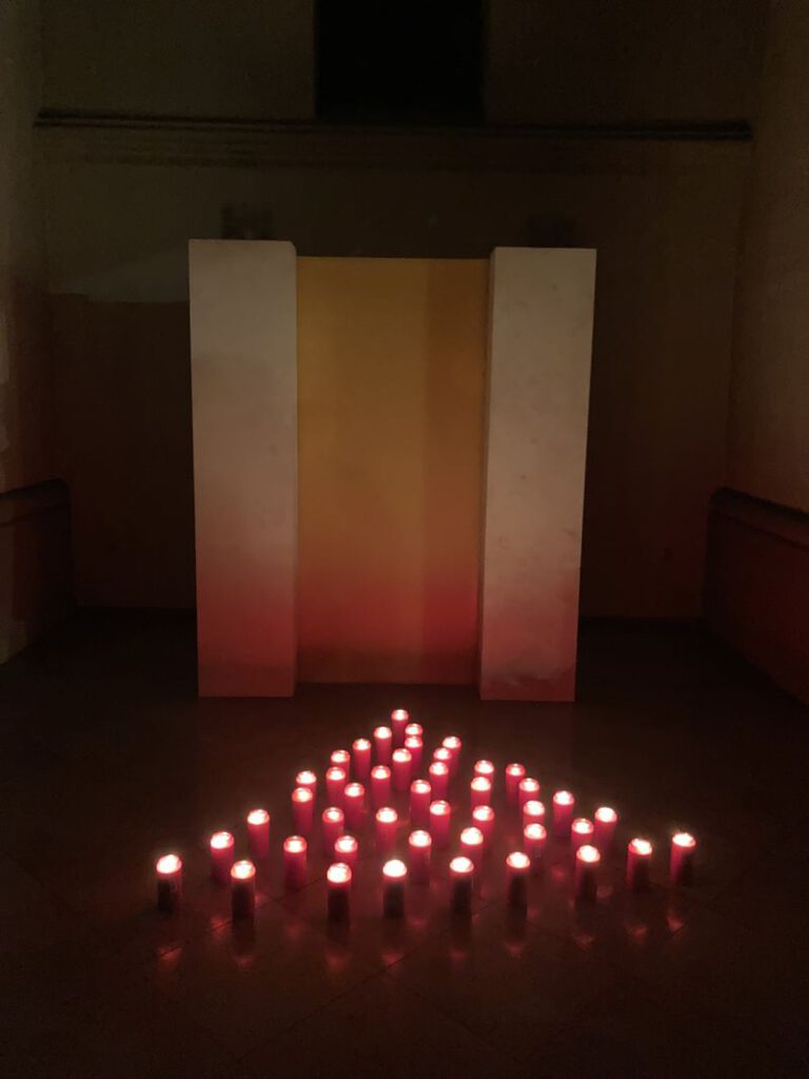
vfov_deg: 63.4
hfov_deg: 49.7
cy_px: 540
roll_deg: -0.2
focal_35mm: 28
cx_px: 404
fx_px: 873
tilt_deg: -7.7
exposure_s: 1/4
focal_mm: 3.99
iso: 800
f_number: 1.8
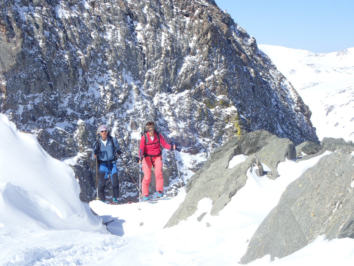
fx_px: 1023
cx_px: 177
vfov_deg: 14.8
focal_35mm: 100
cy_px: 133
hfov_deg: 19.6
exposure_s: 1/400
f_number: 6.3
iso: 100
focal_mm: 18
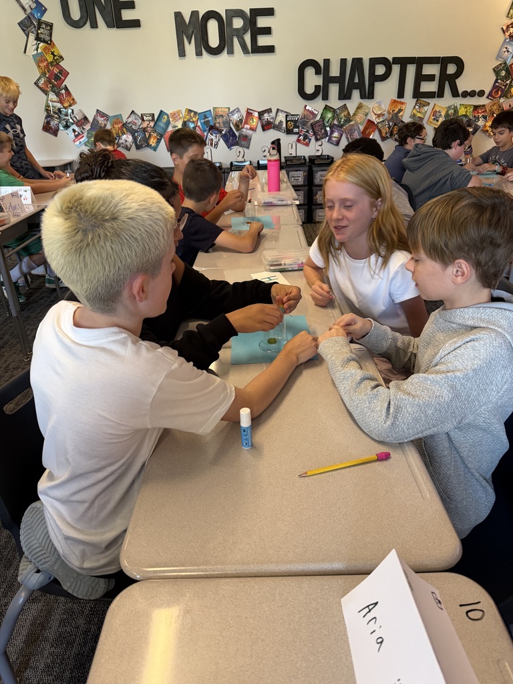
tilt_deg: -26.5
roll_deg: +2.3
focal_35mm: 24
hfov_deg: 56.8
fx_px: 474
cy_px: 342
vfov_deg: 71.6
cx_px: 256
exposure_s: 1/60
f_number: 1.78
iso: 250
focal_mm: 6.76
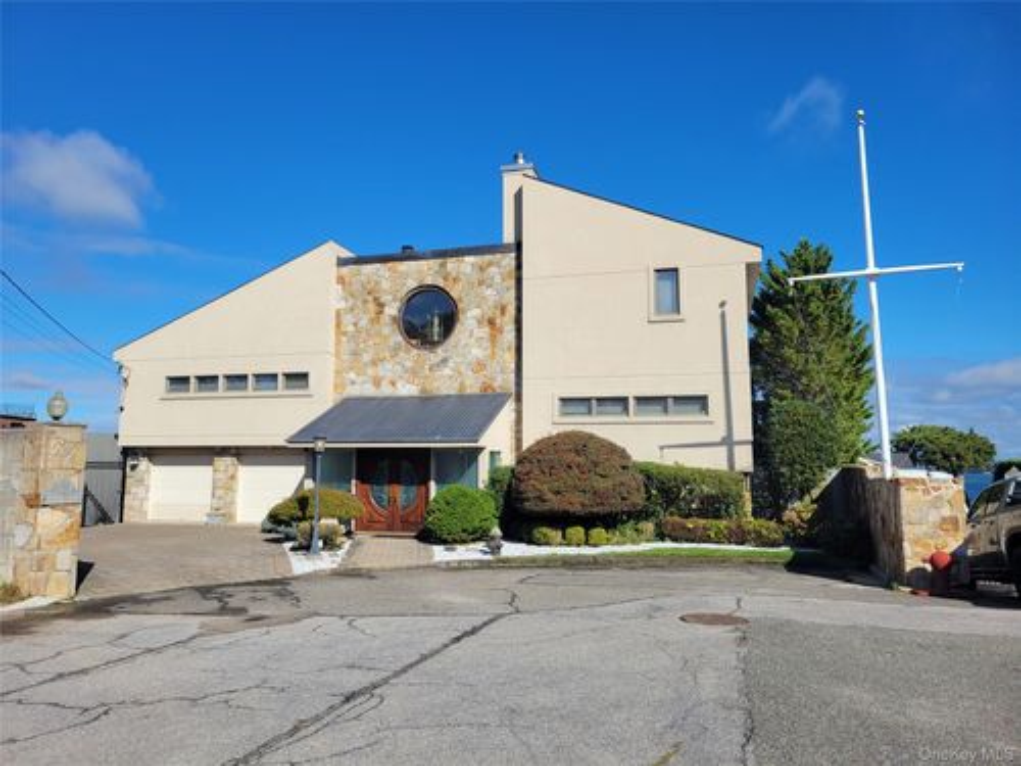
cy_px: 383
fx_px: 767
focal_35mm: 26
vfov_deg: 53.1
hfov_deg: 67.3
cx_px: 510
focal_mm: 5.4
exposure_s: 1/3100
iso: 40
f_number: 1.8
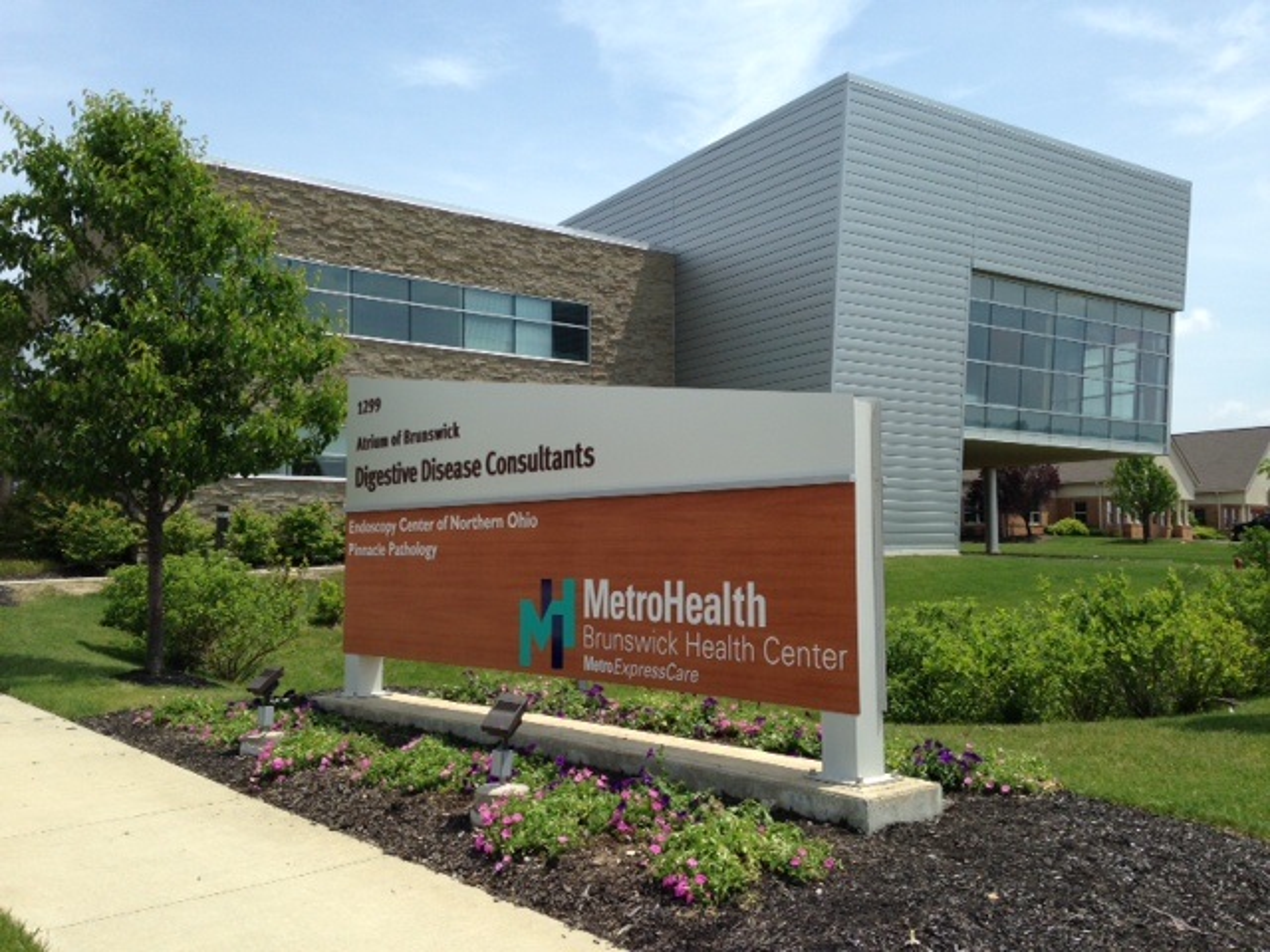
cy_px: 476
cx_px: 635
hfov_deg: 55.4
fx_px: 1211
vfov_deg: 42.9
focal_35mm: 33
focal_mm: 4.12
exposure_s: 1/1695
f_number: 2.4
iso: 50
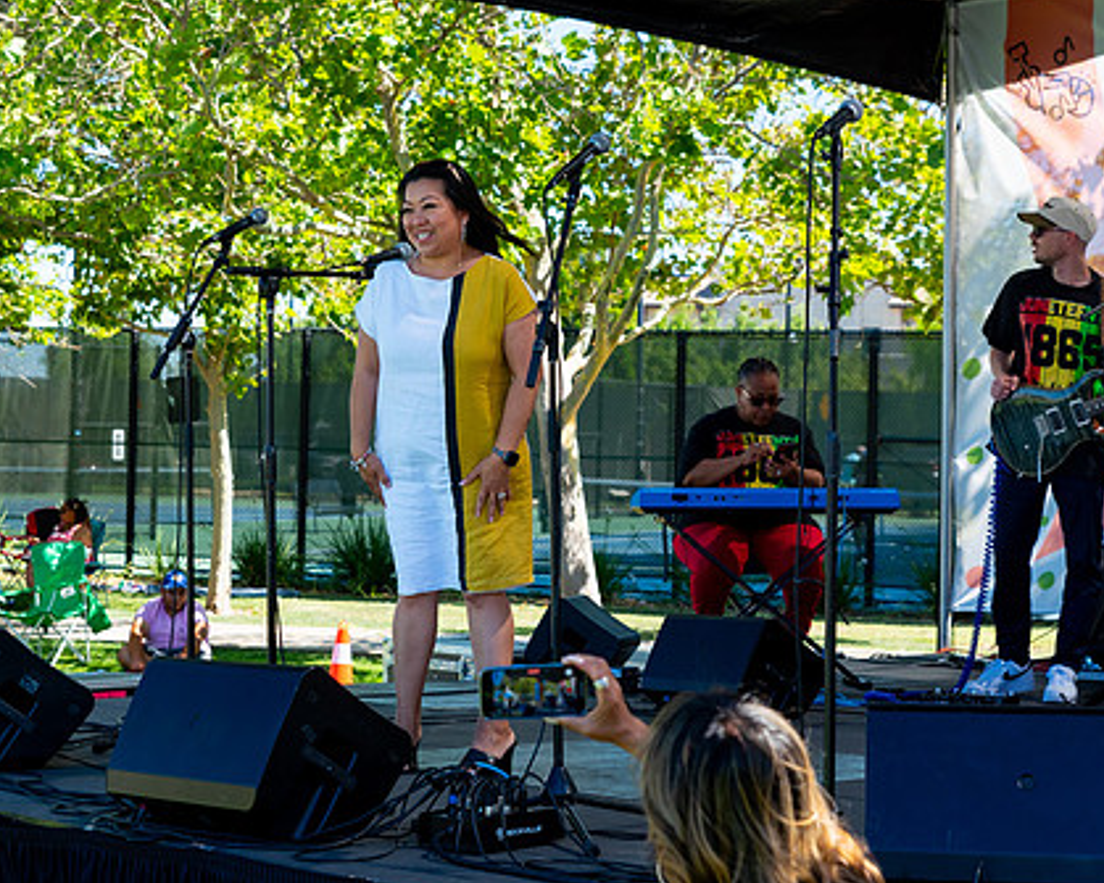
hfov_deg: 21.0
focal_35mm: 91
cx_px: 427
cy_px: 391
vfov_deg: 16.9
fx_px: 2973
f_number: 5.6
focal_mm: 70
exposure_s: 1/640
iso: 320
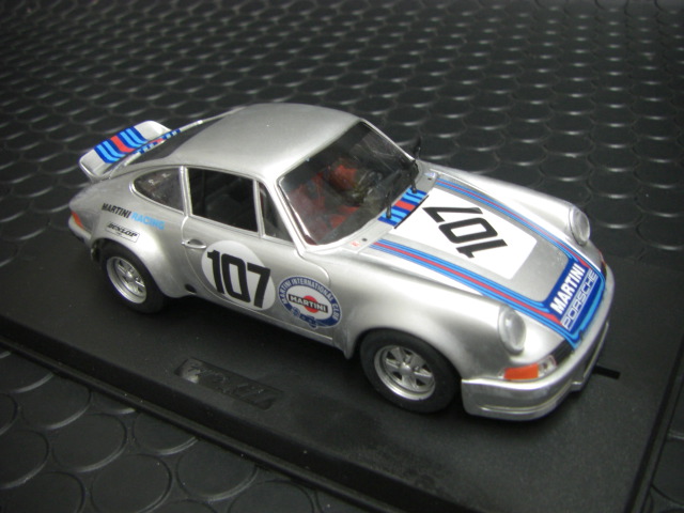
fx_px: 751
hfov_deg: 49.0
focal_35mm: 38
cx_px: 342
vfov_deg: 37.7
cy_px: 256
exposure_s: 1/20
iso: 200
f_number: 3.4
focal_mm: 6.3
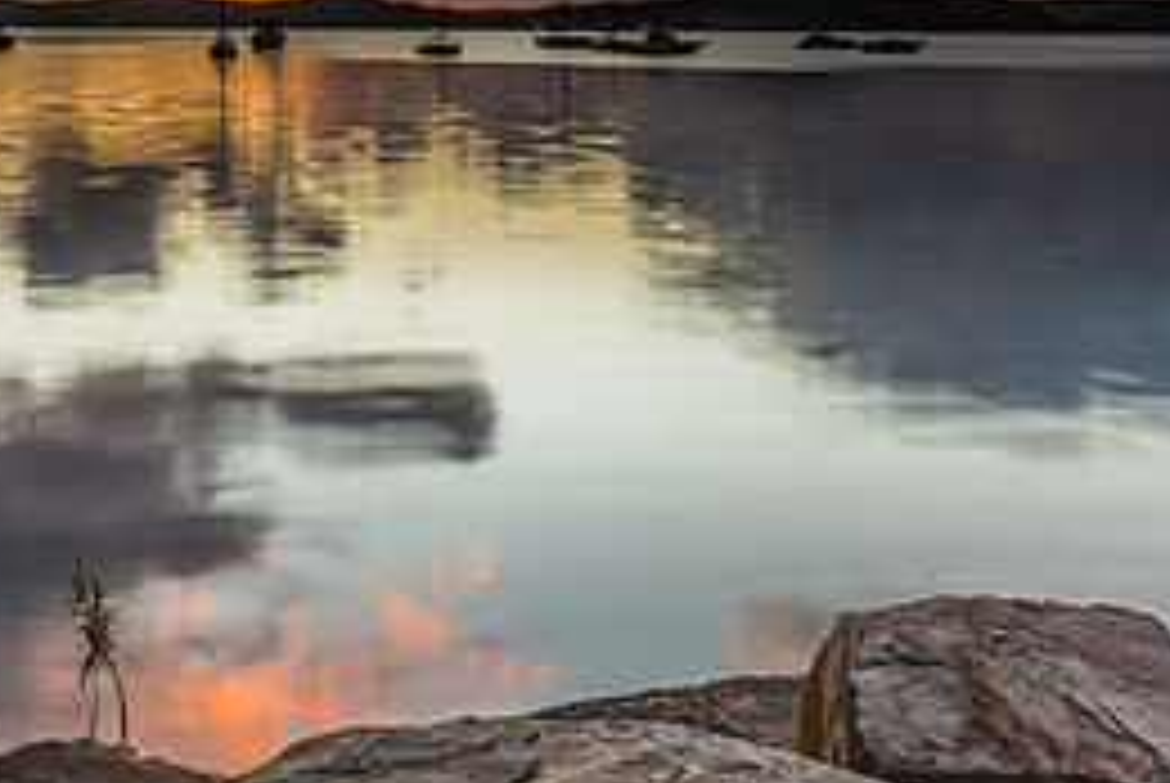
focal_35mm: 54
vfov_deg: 24.5
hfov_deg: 36.4
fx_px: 1757
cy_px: 89
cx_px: 381
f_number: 11
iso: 50
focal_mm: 16
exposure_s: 1/1.25
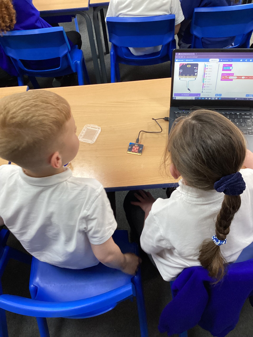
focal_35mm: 31
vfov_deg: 58.4
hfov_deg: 45.4
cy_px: 168
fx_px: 302
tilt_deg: -53.6
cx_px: 126
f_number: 2.4
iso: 80
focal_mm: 3.3
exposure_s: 1/50
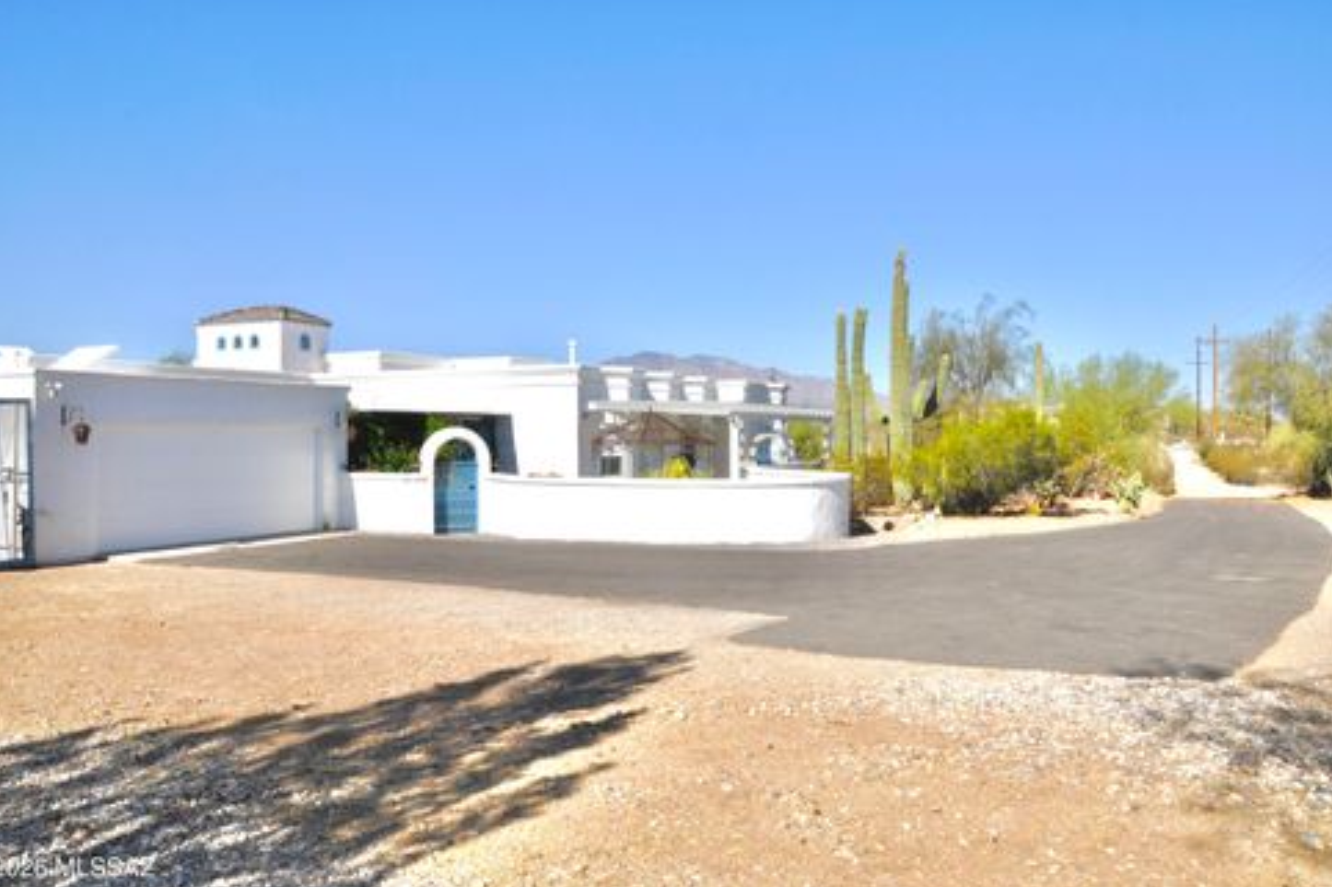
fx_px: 1036
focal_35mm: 28
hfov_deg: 65.5
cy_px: 450
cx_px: 660
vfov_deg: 46.4
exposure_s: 1/250
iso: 200
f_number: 16
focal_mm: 18
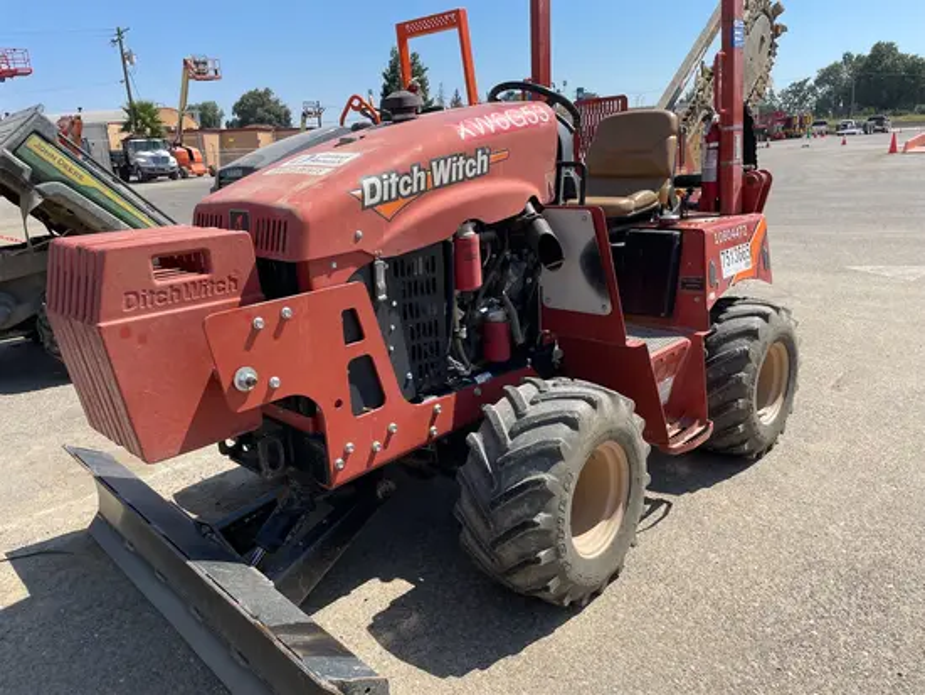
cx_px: 462
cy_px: 348
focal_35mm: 26
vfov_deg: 53.1
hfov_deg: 67.3
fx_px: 695
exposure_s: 1/2353
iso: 32
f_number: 1.6
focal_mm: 4.2
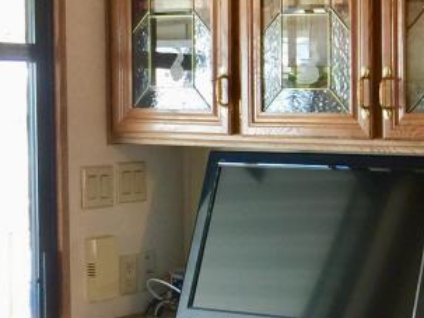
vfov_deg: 15.1
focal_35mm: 98
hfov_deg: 19.0
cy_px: 192
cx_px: 494
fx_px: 1200
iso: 32
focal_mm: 4.15
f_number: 2.2
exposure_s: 1/15
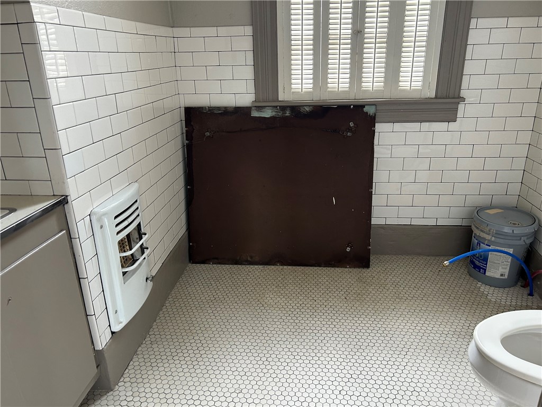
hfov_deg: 67.3
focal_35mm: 26
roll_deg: +2.8
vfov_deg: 53.1
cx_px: 271
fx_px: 407
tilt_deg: -19.4
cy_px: 204
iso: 125
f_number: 1.5
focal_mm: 5.7
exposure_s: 1/92
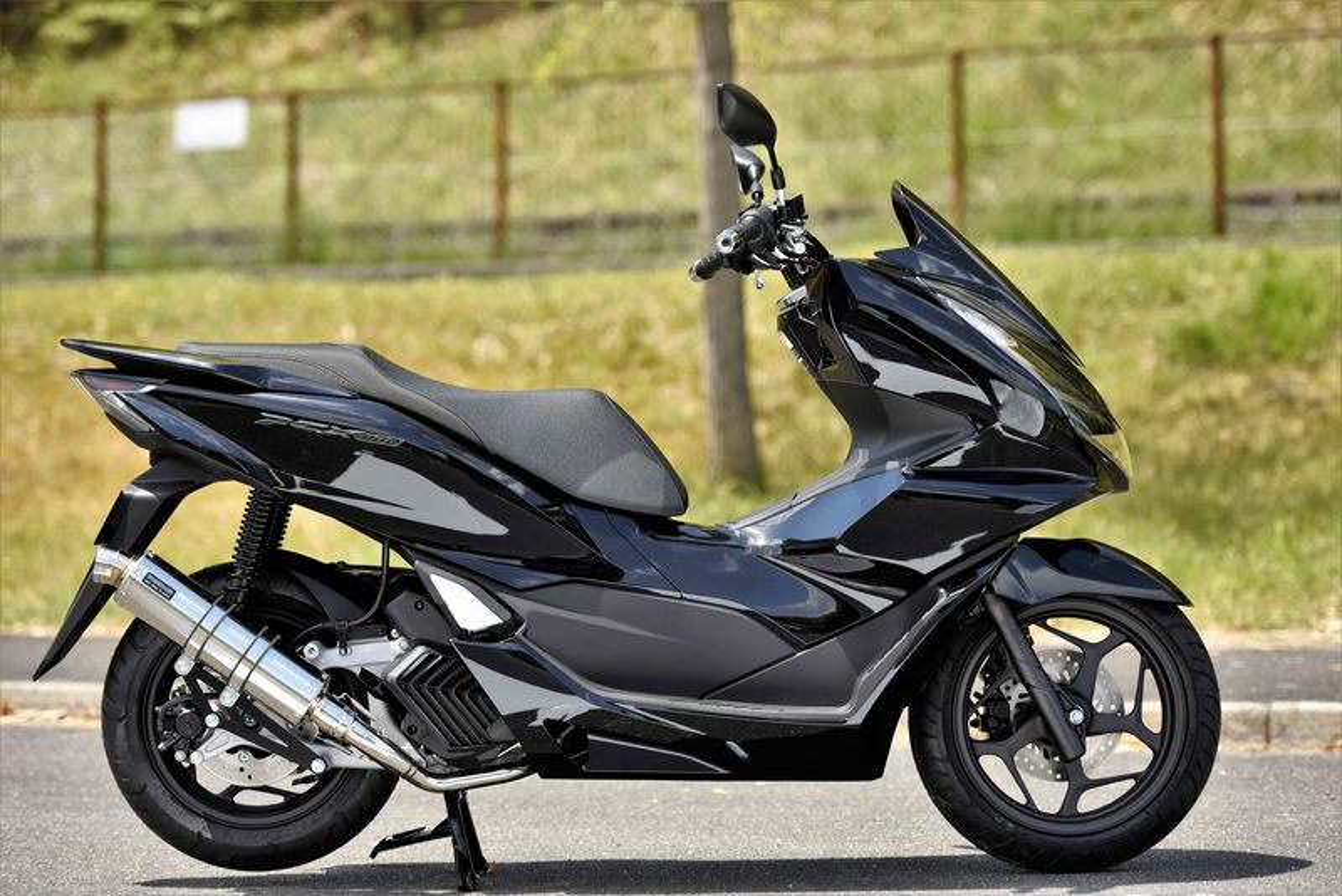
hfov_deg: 19.4
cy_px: 448
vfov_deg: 13.1
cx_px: 671
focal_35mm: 105
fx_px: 3915
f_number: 2.8
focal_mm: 105
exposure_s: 1/2500
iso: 200
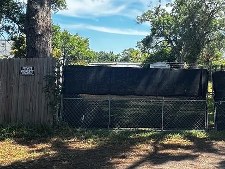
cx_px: 217
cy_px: 55
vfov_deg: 31.2
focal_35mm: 46
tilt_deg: +3.2
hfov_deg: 37.5
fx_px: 299
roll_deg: -1.2
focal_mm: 2.22
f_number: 2.2
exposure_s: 1/409
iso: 40
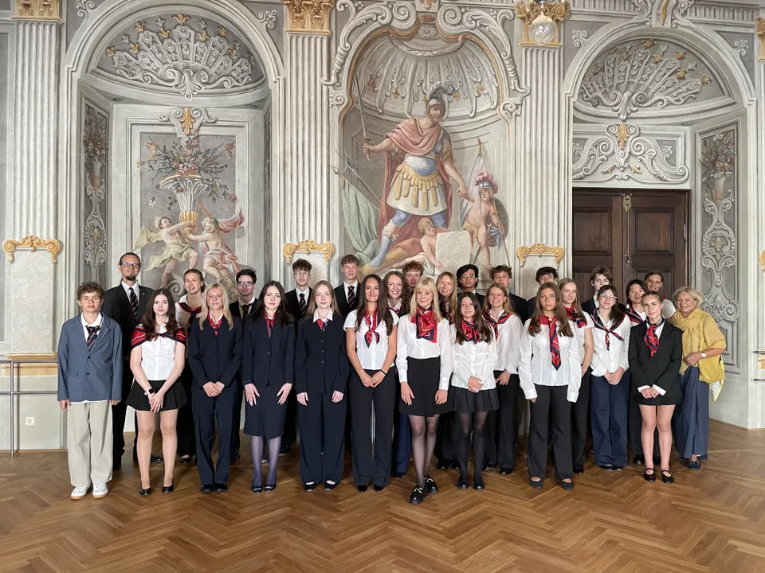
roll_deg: -0.6
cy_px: 286
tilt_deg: +0.2
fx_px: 575
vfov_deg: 53.1
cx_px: 382
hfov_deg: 67.3
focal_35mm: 26
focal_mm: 4.2
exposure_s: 1/60
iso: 200
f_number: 1.6
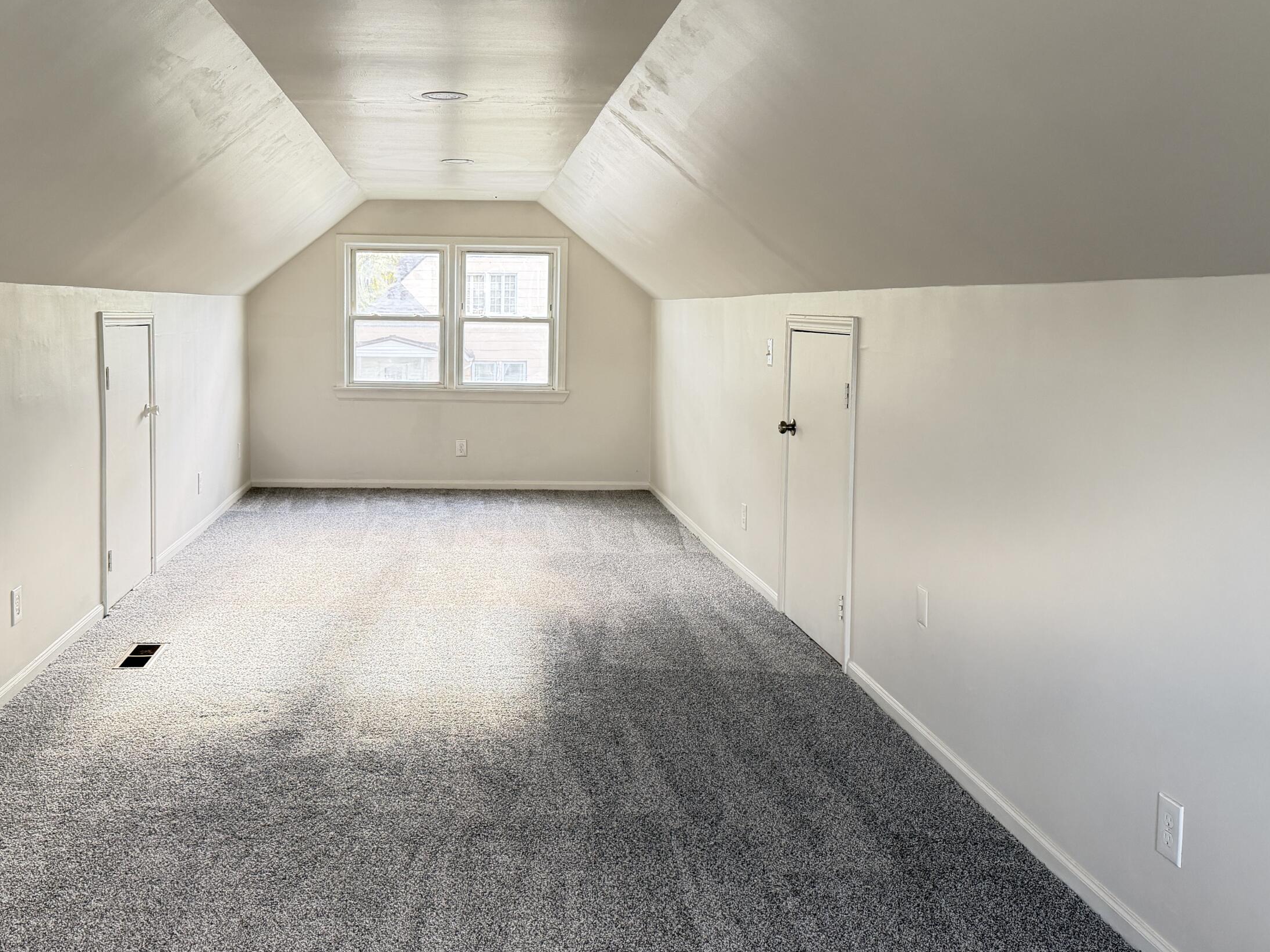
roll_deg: -0.2
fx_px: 1211
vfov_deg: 42.8
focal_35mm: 33
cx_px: 491
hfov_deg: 54.8
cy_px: 407
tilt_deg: -5.4
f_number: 1.78
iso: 200
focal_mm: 6.76
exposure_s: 1/90
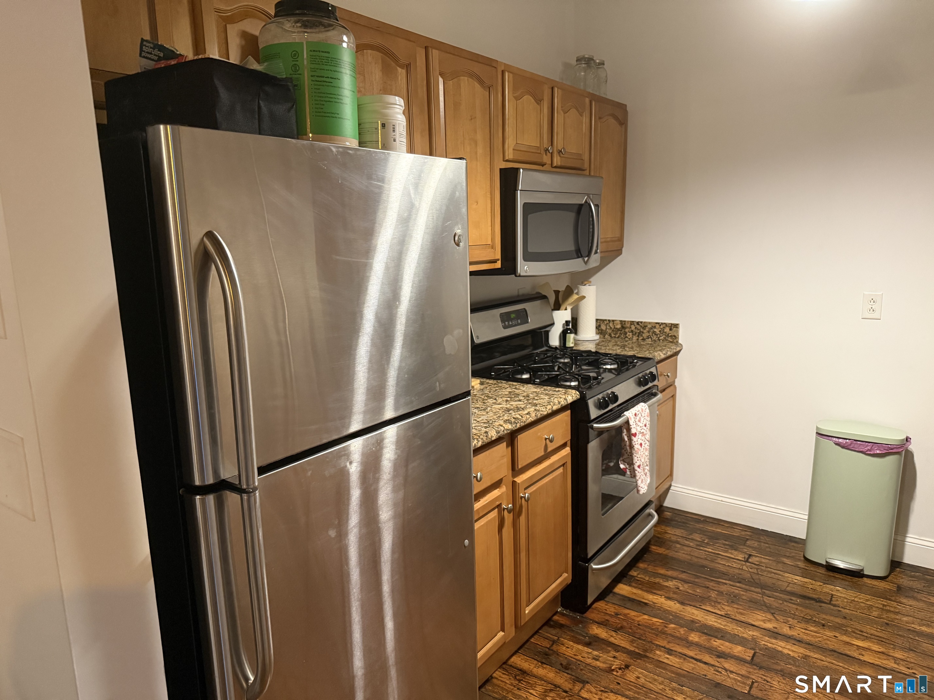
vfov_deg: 56.8
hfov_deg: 71.6
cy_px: 350
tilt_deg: -9.9
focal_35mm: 24
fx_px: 648
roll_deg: +1.6
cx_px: 467
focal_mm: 6.76
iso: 640
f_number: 1.78
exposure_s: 1/60
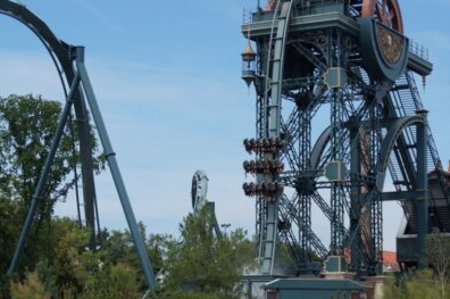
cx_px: 257
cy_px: 204
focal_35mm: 97
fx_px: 1211
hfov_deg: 21.0
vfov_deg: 14.0
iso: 400
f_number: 5
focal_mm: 32
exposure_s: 1/4000
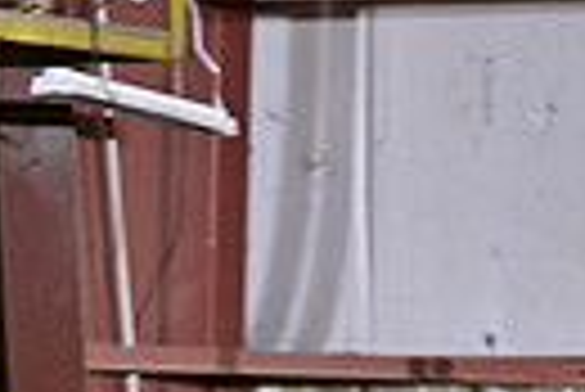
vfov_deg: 1.5
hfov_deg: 2.3
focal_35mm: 893
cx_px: -189
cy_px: 867
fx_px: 14527
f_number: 3.2
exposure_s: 1/200
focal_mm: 200
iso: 1250
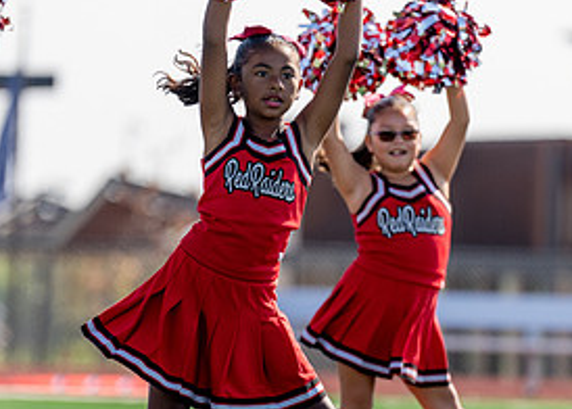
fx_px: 7200
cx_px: 303
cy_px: 280
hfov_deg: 4.5
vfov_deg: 3.3
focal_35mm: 443
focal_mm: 200
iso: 100
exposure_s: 1/1250
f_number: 2.8
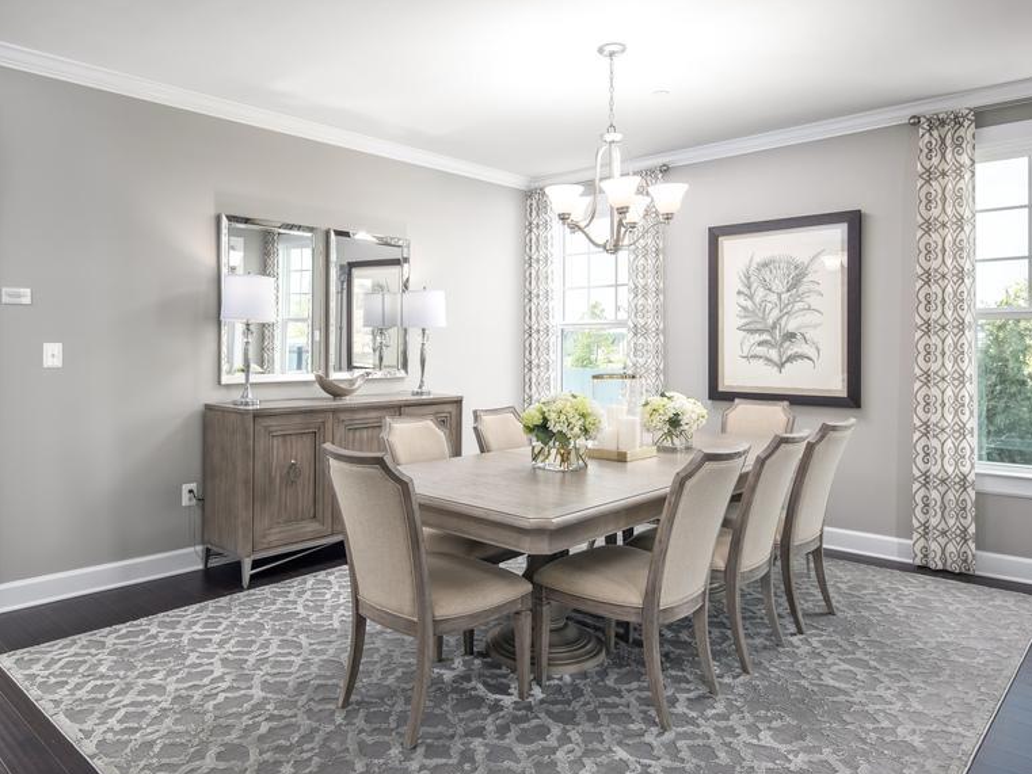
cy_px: 415
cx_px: 438
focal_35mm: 24
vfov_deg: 56.8
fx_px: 716
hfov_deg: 71.2
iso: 320
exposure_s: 1/250
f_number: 9
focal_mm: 19
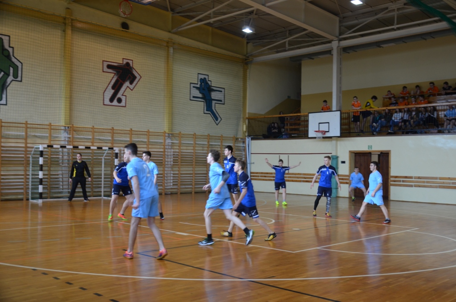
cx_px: 228
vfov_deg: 35.3
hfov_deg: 51.4
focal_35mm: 38
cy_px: 151
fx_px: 474
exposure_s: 1/60
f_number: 4
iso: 400
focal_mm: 25
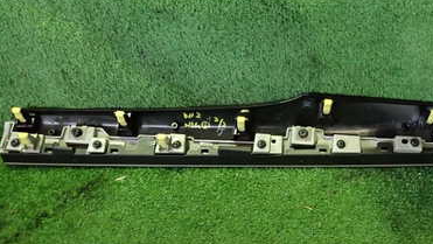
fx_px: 505
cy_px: 79
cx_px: 322
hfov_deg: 44.9
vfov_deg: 27.0
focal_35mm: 44
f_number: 2
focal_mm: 4.5
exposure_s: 1/30
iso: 800
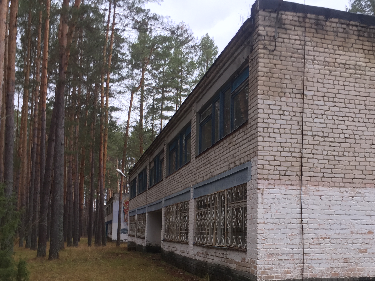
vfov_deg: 33.9
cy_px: 199
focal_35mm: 42
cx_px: 244
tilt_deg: +5.1
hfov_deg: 44.3
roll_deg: -2.4
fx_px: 455
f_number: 2.2
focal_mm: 4.15
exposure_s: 1/50
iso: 32
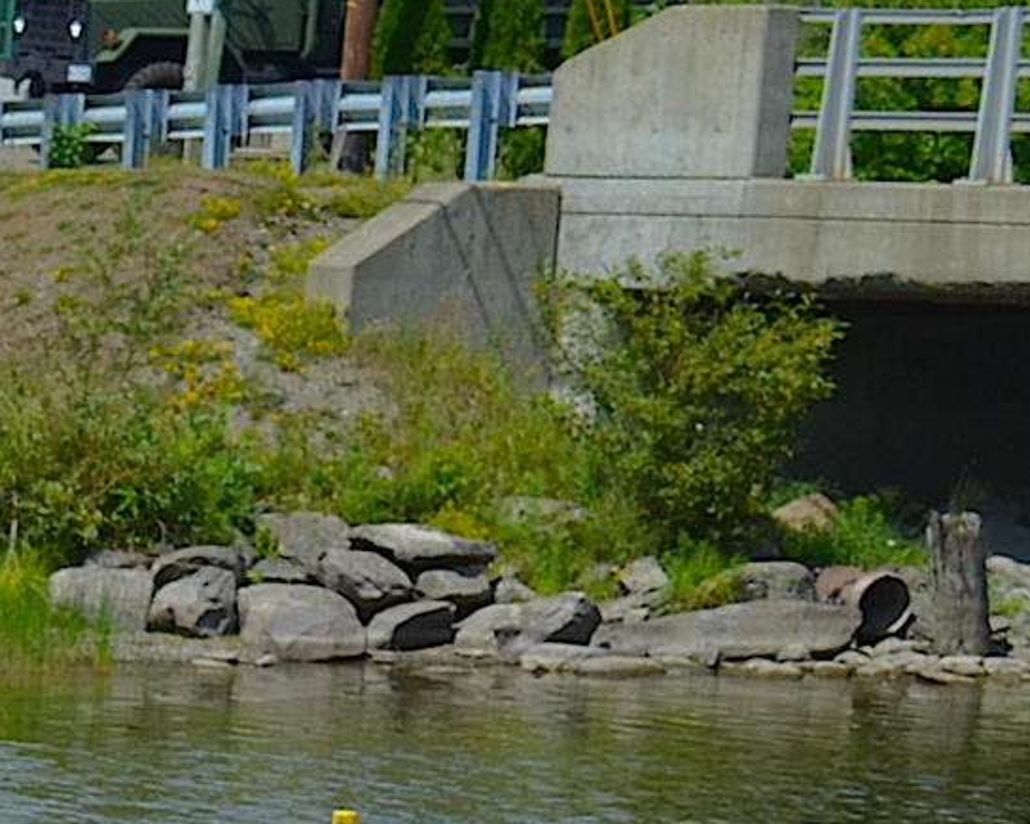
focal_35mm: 217
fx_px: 6614
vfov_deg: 6.8
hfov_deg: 8.1
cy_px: 1861
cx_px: -1615
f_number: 9
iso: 100
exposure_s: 1/250
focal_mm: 28
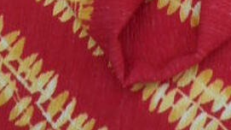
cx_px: 218
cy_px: -244
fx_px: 820
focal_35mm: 134
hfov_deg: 15.8
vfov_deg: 7.9
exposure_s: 1/80
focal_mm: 4.5
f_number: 3.7
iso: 80
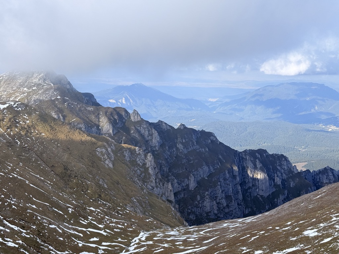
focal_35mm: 48
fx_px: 470
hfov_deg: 39.7
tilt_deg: -7.1
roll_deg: -0.8
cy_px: 127
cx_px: 170
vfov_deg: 30.3
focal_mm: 6.76
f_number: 1.78
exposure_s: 1/2976
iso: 80
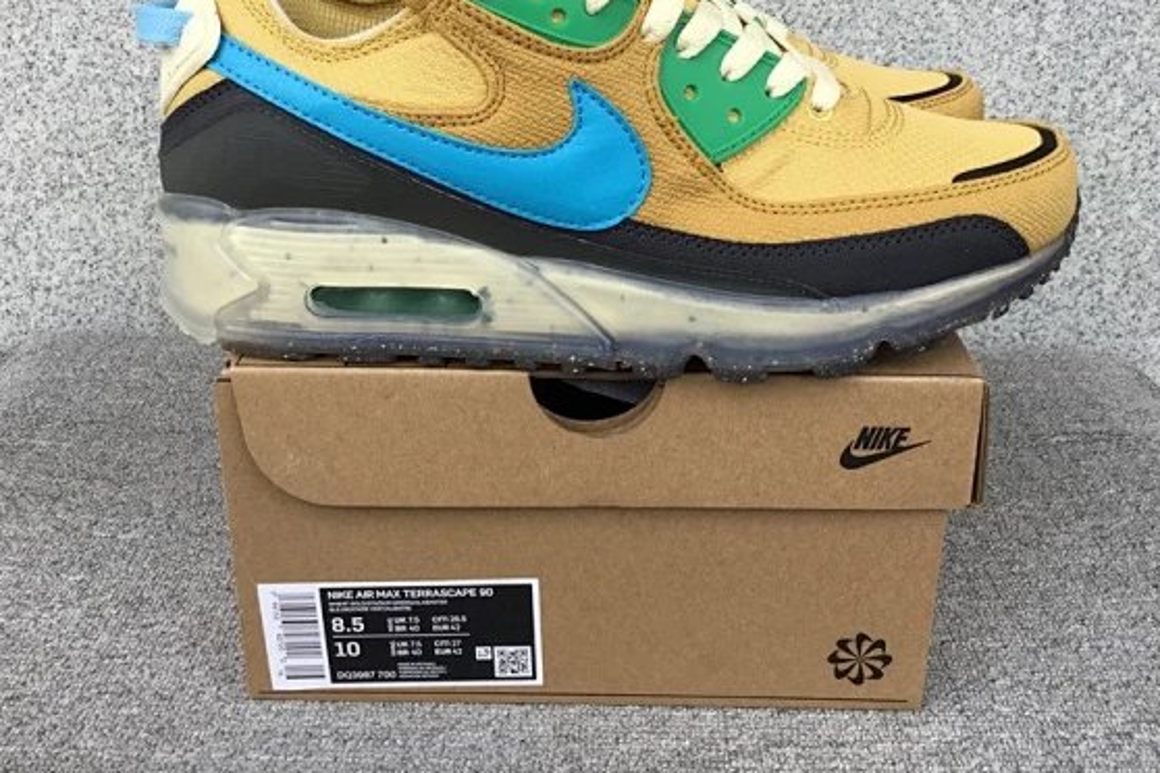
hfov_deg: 51.8
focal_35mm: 37
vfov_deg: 35.7
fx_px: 1192
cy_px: 283
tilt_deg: -20.8
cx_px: 619
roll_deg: -1.1
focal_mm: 3.3
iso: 25
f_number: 2.4
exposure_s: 1/219
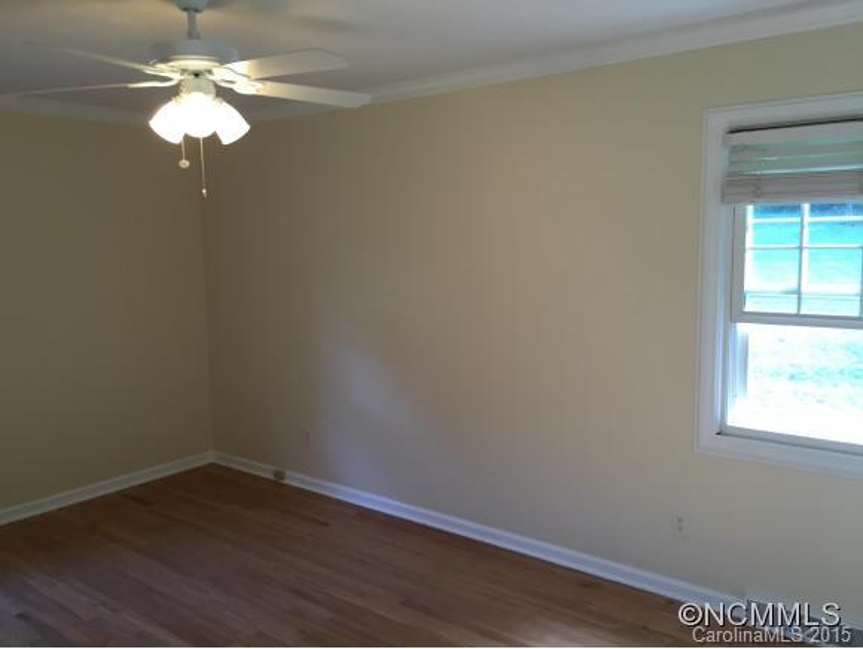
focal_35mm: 29
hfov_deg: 61.6
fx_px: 724
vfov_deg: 48.3
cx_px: 432
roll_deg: +0.9
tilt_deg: -7.0
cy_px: 324
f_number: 2.2
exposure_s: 1/30
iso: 80
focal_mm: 4.15
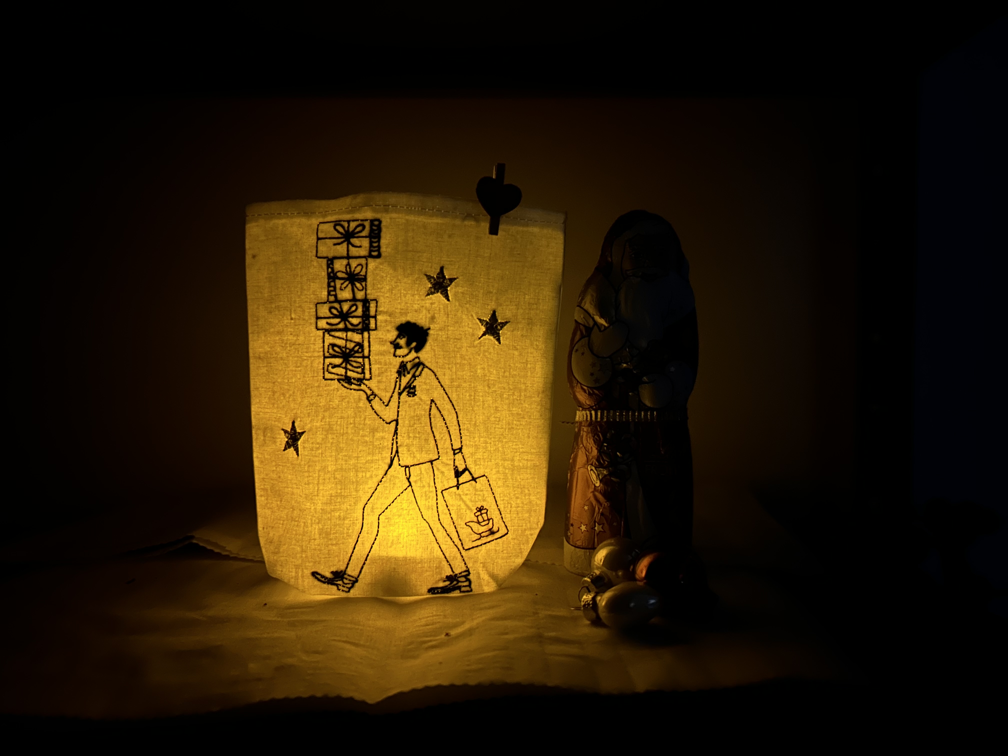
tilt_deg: -1.9
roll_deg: -0.1
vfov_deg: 53.1
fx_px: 757
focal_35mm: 26
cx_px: 504
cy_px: 378
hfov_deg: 67.3
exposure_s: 1/9
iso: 800
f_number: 1.5
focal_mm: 5.7
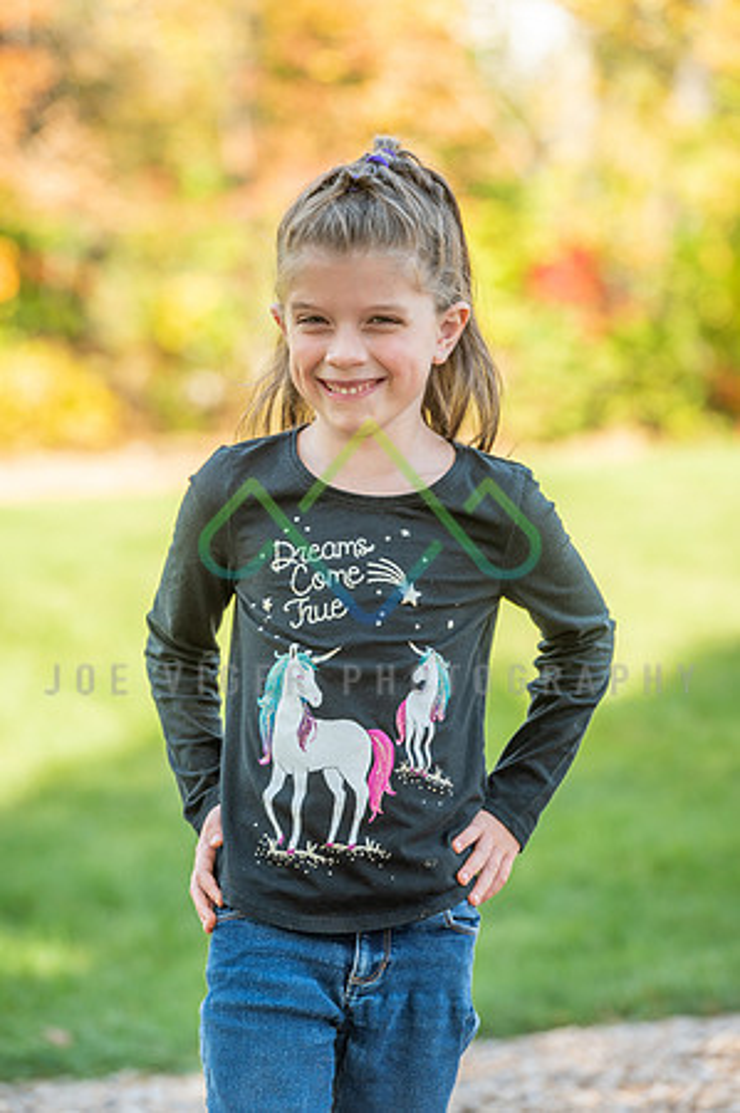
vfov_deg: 10.6
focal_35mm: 195
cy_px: 556
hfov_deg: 7.0
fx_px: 6026
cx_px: 370
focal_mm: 195
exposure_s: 1/100
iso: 100
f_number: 6.3
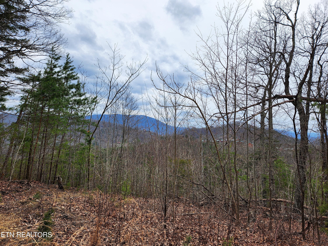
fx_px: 218
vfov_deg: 58.9
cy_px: 123
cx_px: 164
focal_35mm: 23
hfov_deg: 73.9
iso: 20
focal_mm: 5.4
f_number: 1.8
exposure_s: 1/1132
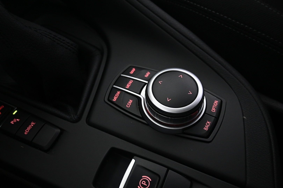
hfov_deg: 61.9
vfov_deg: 43.6
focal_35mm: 30
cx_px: 142
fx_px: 236
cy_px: 94
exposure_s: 1/30
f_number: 3.8
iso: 1600
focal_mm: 20
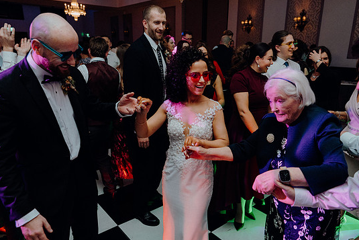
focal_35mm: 26
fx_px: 259
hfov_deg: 69.3
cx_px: 188
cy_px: 121
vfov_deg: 49.6
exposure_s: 1/160
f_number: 3.5
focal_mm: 24
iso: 2500
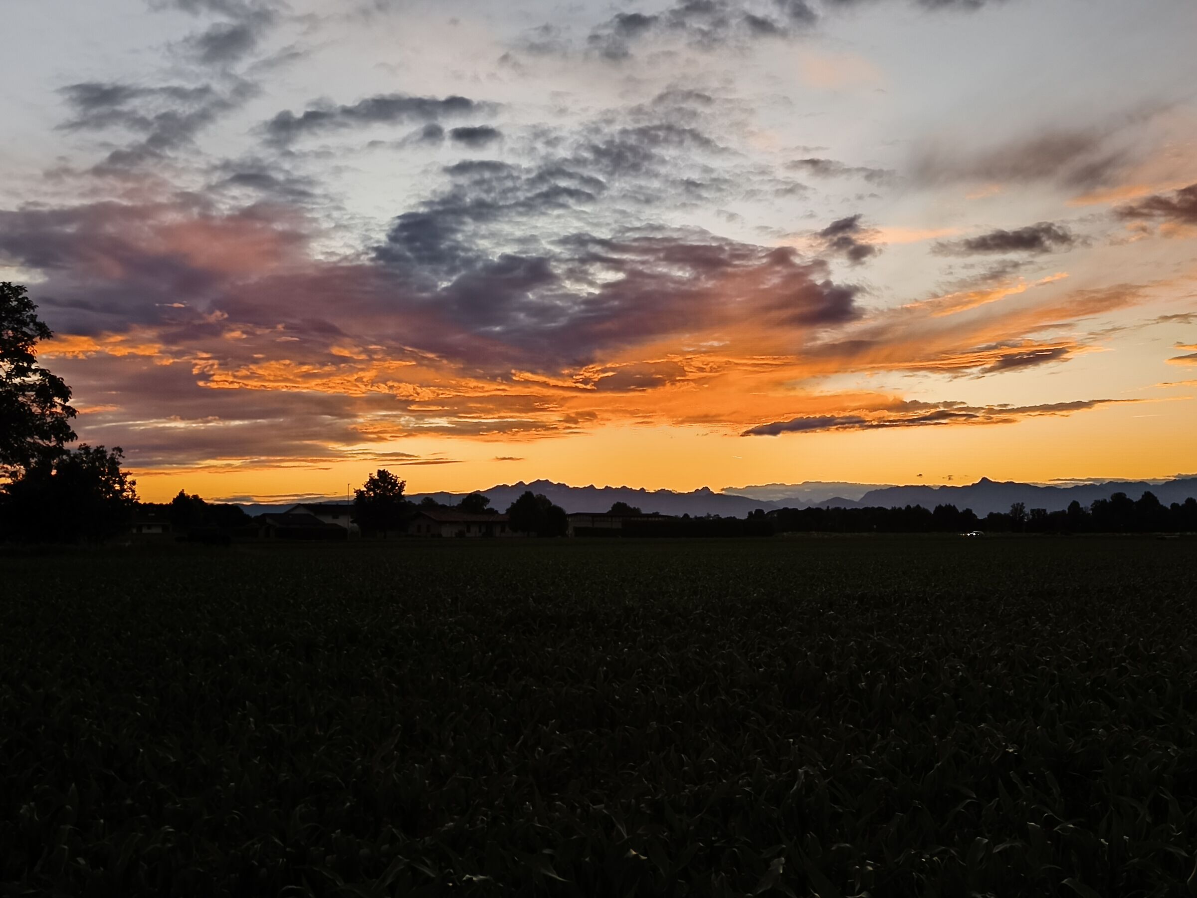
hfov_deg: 47.9
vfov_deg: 36.8
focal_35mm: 39
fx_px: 1349
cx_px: 598
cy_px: 449
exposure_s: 1/100
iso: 125
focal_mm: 6.18
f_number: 1.65
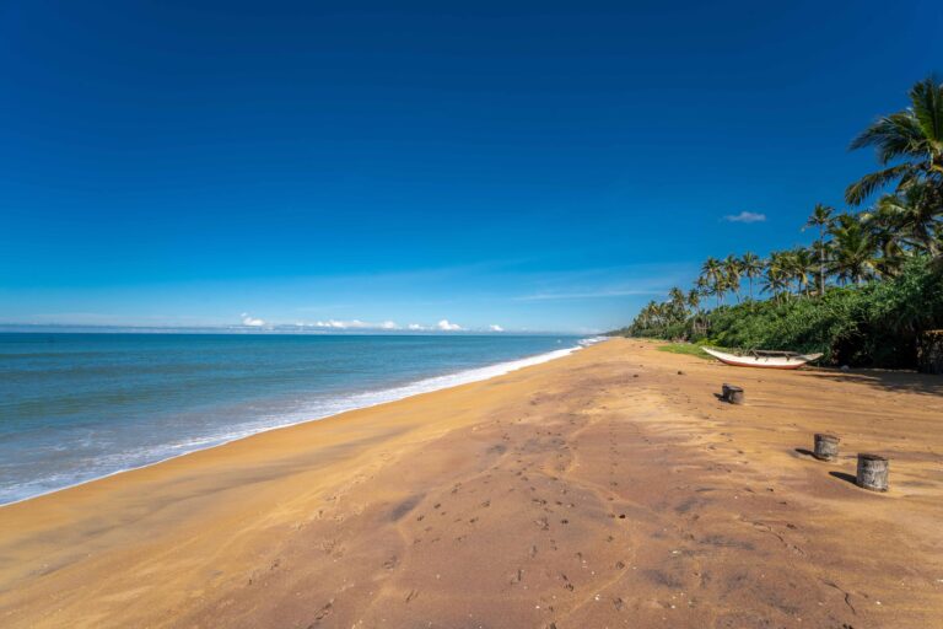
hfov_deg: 104.3
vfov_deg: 81.2
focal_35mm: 14
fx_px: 367
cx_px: 472
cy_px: 314
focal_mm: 14
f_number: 10
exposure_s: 1/320
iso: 100
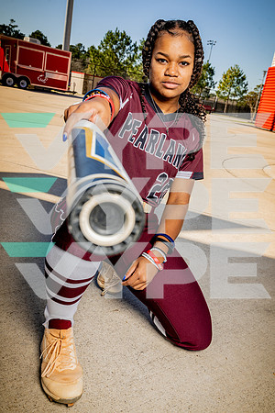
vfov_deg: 57.2
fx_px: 378
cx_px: 138
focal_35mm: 33
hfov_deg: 40.0
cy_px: 206
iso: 125
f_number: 10
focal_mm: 33
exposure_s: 1/250
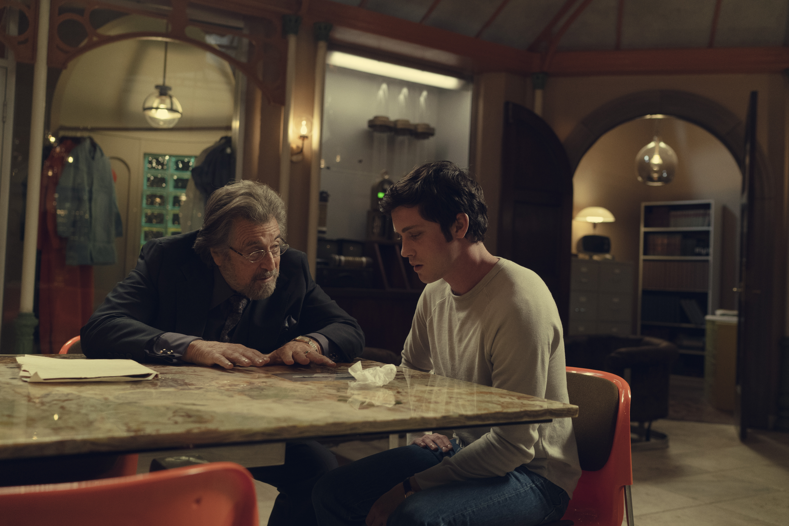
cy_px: 263
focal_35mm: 35
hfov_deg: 54.4
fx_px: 767
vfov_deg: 37.9
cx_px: 394
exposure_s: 1/160
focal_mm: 35
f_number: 2.8
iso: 3200
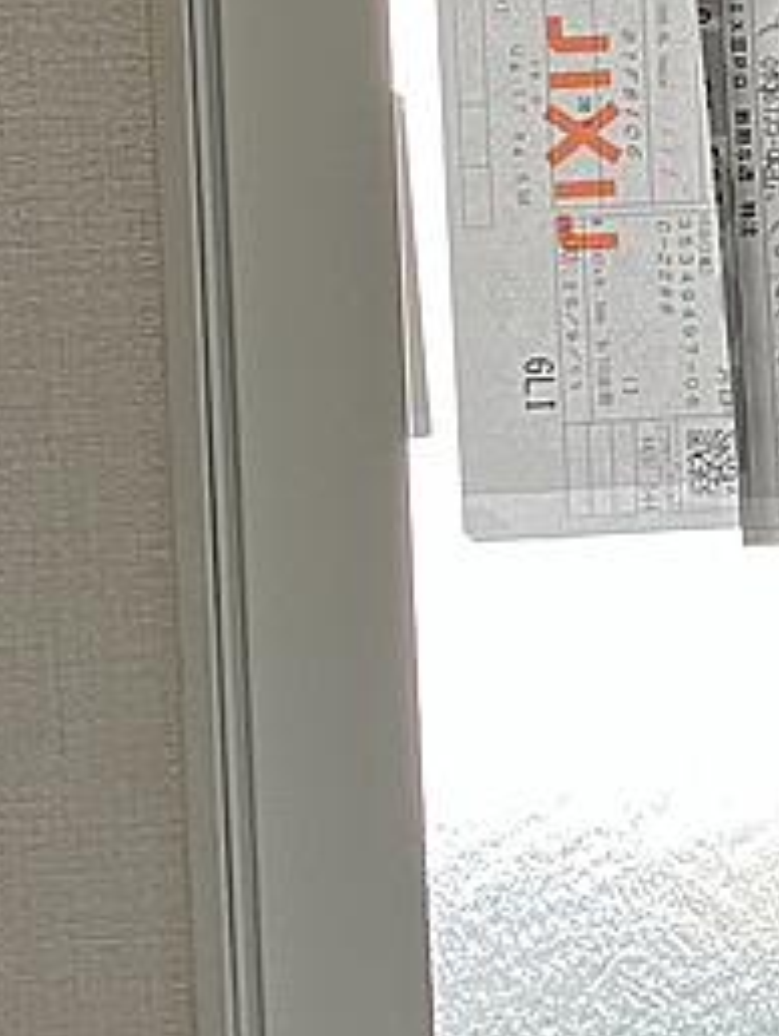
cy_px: -112
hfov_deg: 13.4
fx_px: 3325
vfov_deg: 17.1
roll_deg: +3.2
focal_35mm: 111
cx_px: 422
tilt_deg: -2.8
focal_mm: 3.99
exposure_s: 1/121
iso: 50
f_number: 1.8
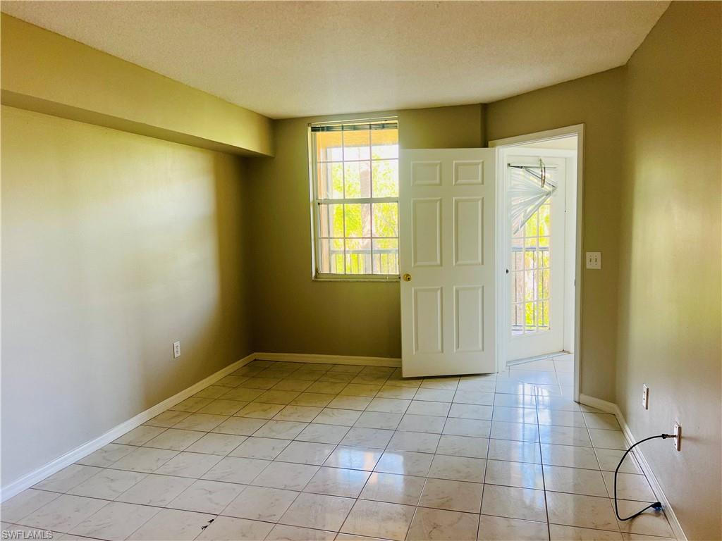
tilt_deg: -4.9
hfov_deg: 67.3
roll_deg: +1.9
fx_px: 542
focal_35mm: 26
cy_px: 270
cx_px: 361
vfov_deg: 53.1
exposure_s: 1/60
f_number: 1.5
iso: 80
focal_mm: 5.7
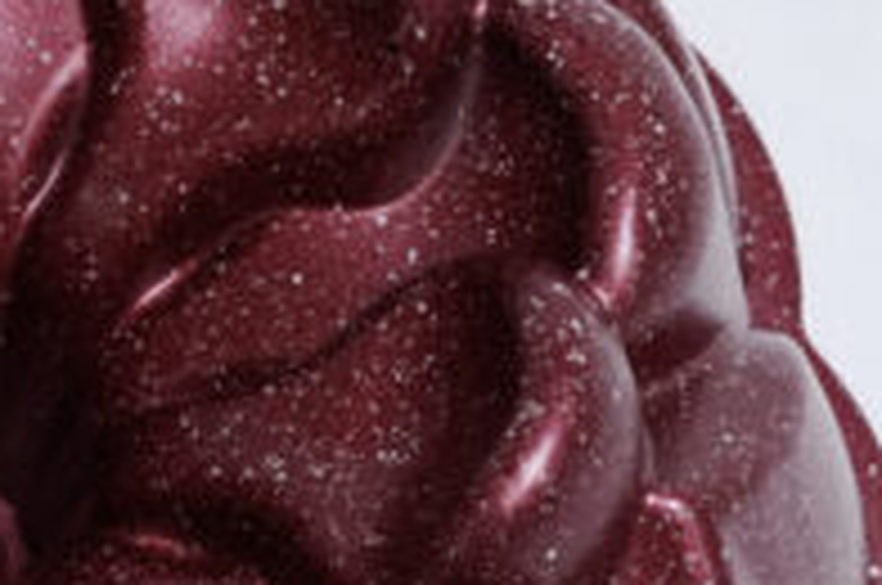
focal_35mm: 240
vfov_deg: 5.7
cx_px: 54
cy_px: 580
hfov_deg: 8.6
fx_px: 5870
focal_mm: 67
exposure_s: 1/160
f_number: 16
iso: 6400
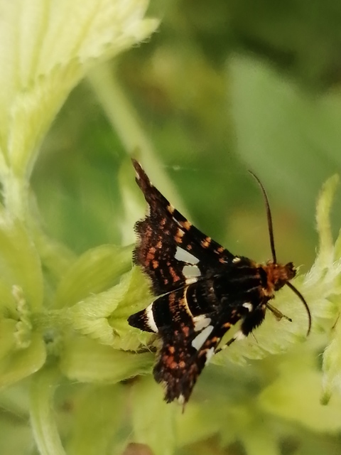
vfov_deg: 18.9
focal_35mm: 104
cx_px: 170
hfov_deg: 14.2
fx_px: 1366
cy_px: 228
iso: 50
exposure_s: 1/637
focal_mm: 3.46
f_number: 1.8
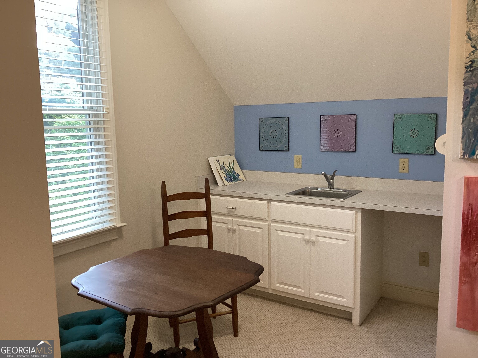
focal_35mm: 31
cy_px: 179
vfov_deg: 45.4
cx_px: 239
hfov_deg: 58.4
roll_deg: +1.9
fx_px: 428
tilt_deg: -8.7
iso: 200
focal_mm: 3.3
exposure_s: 1/60
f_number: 2.4
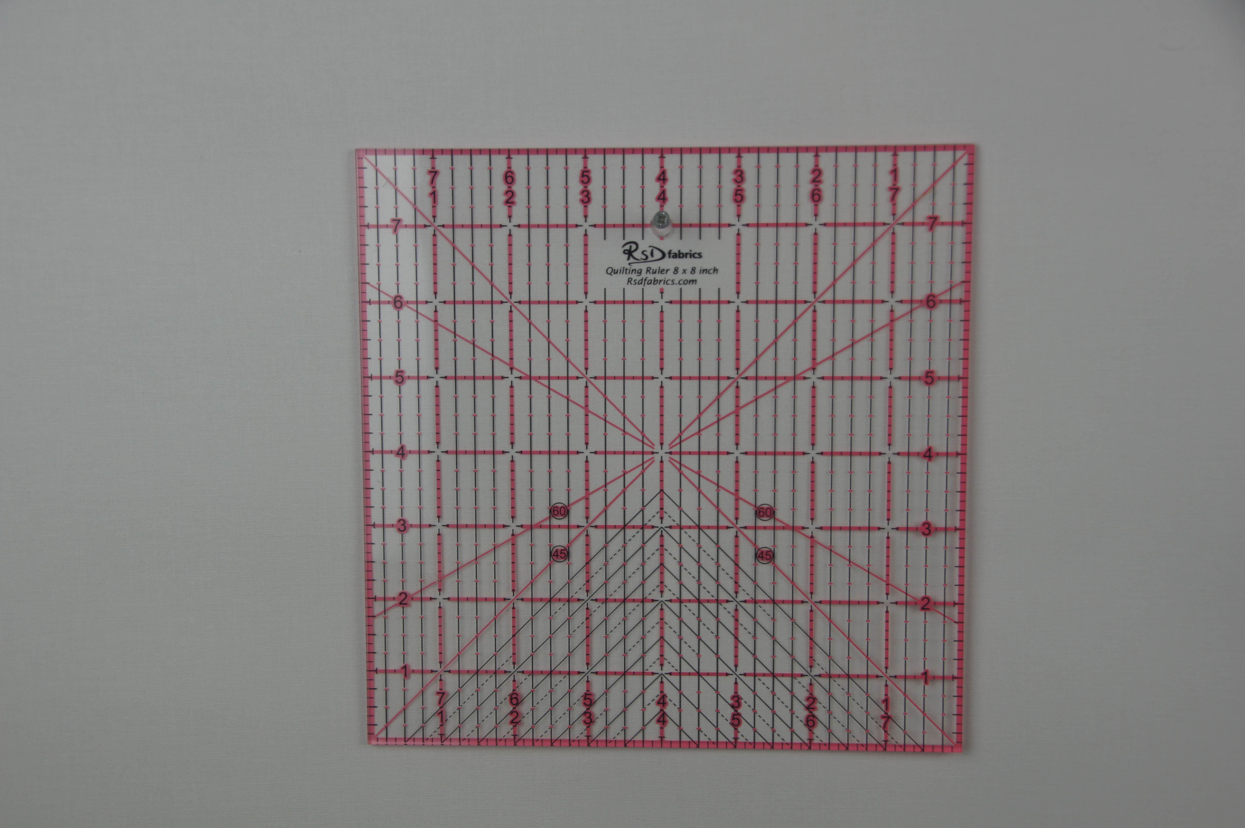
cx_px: 622
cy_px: 414
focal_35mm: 52
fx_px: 1814
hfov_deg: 37.9
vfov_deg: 25.7
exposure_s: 1/60
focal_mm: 35
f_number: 5.6
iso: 100
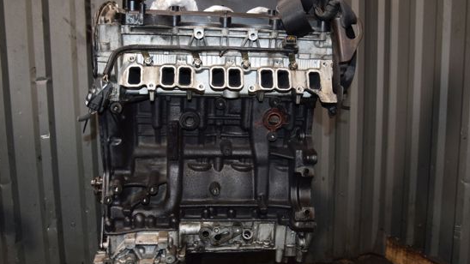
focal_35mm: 33
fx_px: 411
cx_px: 227
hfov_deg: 59.5
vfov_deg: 35.6
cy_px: 140
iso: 800
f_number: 5
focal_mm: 18
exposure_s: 1/60
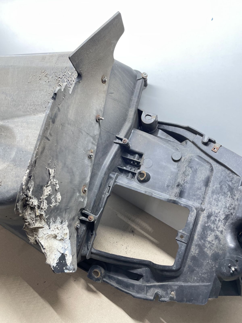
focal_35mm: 26
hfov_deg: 53.1
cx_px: 121
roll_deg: +3.8
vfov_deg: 67.3
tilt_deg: -29.8
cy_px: 162
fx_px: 242
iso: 100
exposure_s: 1/50
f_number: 1.6
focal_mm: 4.2
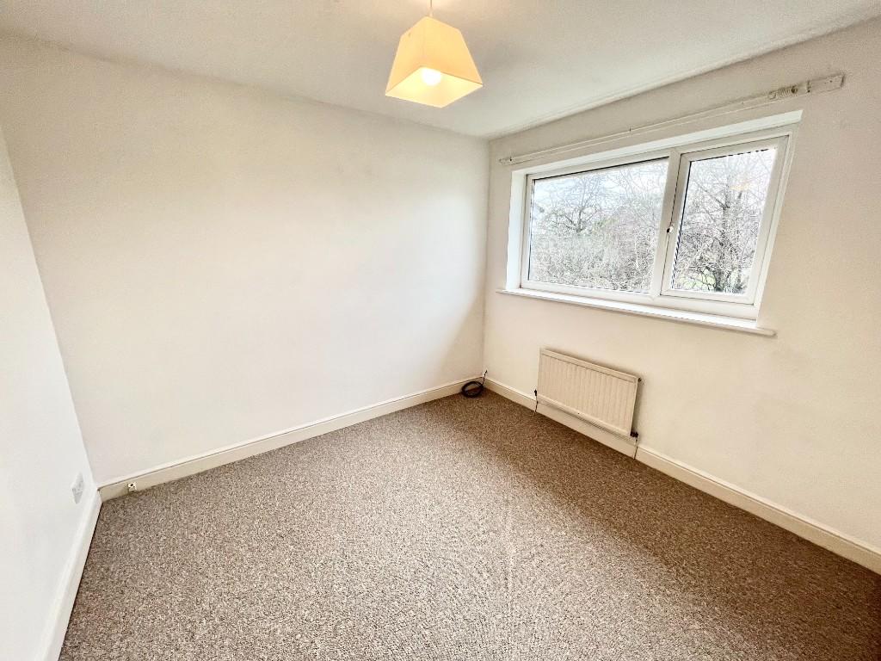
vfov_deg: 89.9
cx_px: 440
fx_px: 331
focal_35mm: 13
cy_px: 330
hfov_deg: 106.2
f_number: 1.8
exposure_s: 1/100
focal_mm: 1.57
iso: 64
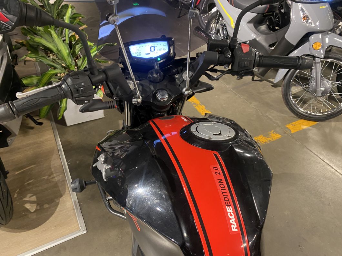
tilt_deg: -41.6
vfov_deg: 53.1
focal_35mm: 26
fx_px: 257
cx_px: 171
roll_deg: +0.1
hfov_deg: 67.3
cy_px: 128
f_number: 1.8
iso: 400
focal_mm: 4.25
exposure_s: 1/33
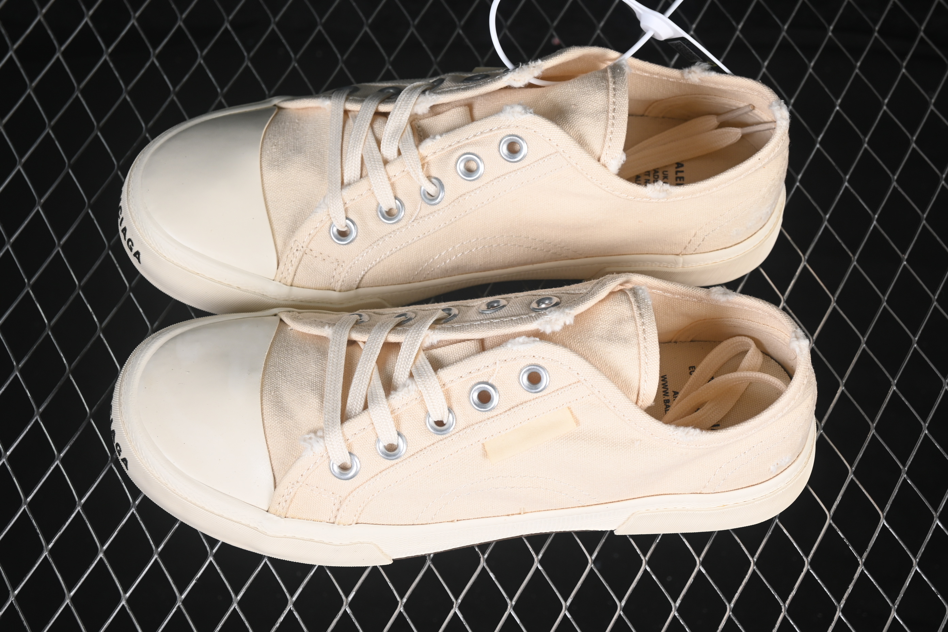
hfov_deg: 27.0
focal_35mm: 75
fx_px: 1975
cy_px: 316
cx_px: 474
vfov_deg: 18.2
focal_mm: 50
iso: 160
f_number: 7.1
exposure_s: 1/80
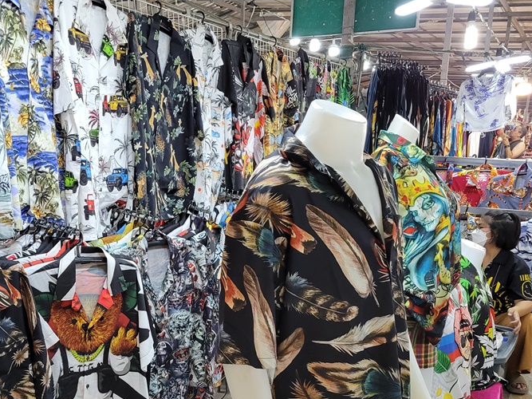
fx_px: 599
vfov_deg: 36.1
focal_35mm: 39
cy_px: 292
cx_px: 203
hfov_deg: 47.5
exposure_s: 1/100
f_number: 1.8
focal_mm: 5.4
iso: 320
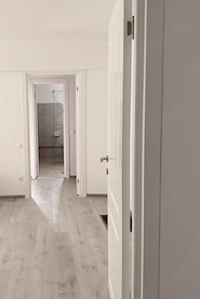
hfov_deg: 35.7
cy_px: 146
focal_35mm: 36
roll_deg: +0.9
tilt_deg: -6.0
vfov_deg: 53.1
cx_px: 39
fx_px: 300
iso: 200
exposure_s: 1/74
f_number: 1.78
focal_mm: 6.76
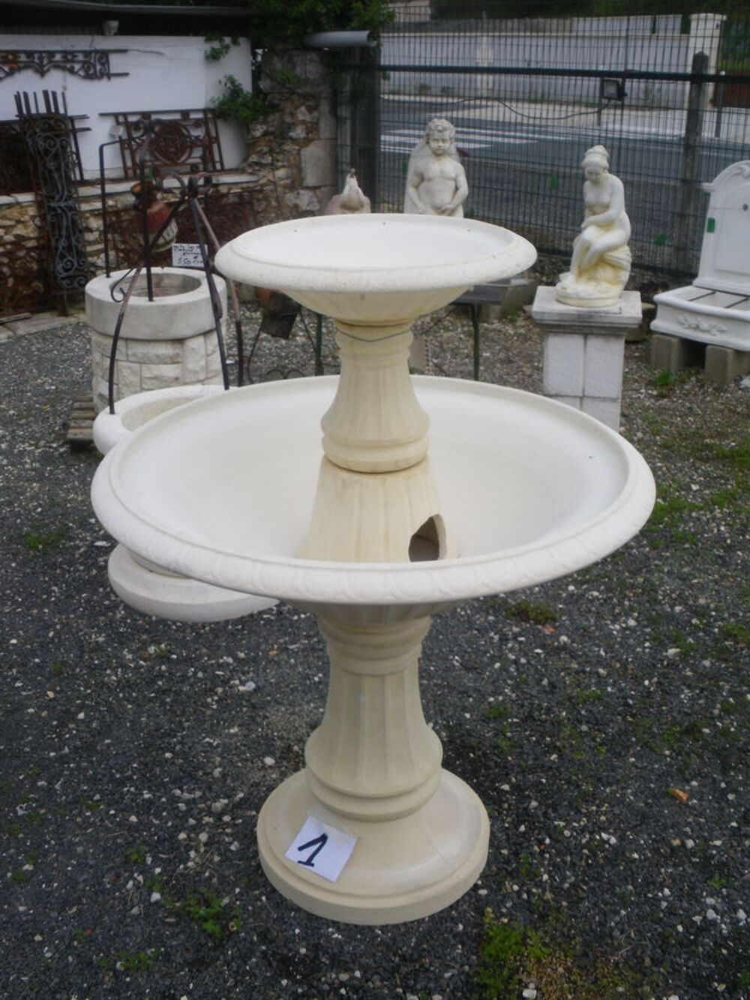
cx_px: 375
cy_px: 500
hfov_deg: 39.7
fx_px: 1040
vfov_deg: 51.4
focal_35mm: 36
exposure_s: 1/250
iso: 64
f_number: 5.4
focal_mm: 6.3
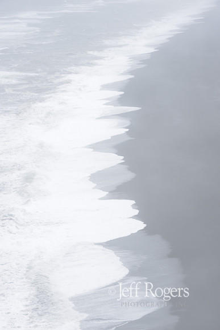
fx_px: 1237
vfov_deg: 15.2
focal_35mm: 135
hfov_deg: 10.2
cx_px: 110
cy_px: 165
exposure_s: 1/13
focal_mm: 135
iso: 100
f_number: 16
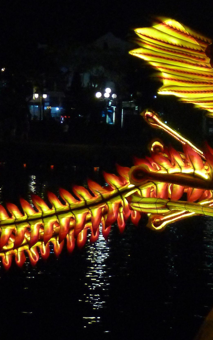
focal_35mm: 139
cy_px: 129
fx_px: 1291
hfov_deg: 9.3
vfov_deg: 15.0
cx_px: 249
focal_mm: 12.8
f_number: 2.8
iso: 800
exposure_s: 1/40
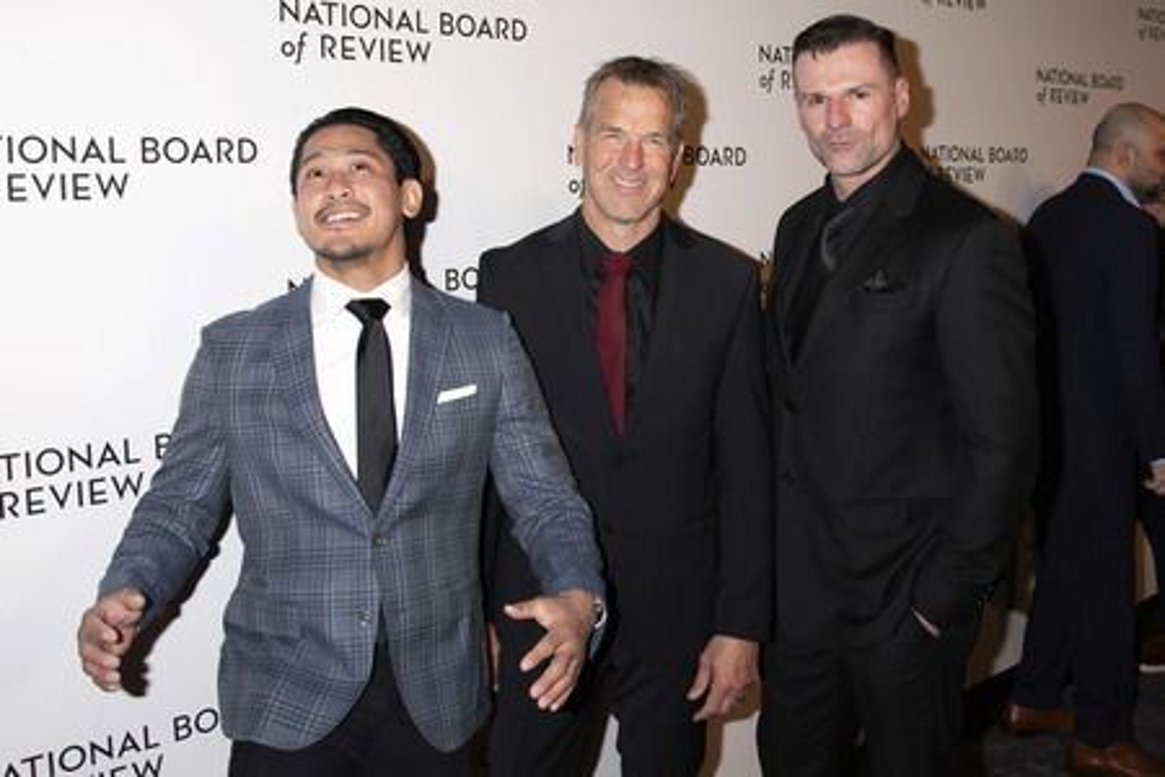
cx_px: 582
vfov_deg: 53.1
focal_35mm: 24
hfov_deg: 73.7
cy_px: 388
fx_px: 777
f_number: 5.6
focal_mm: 24
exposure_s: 1/200
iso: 400
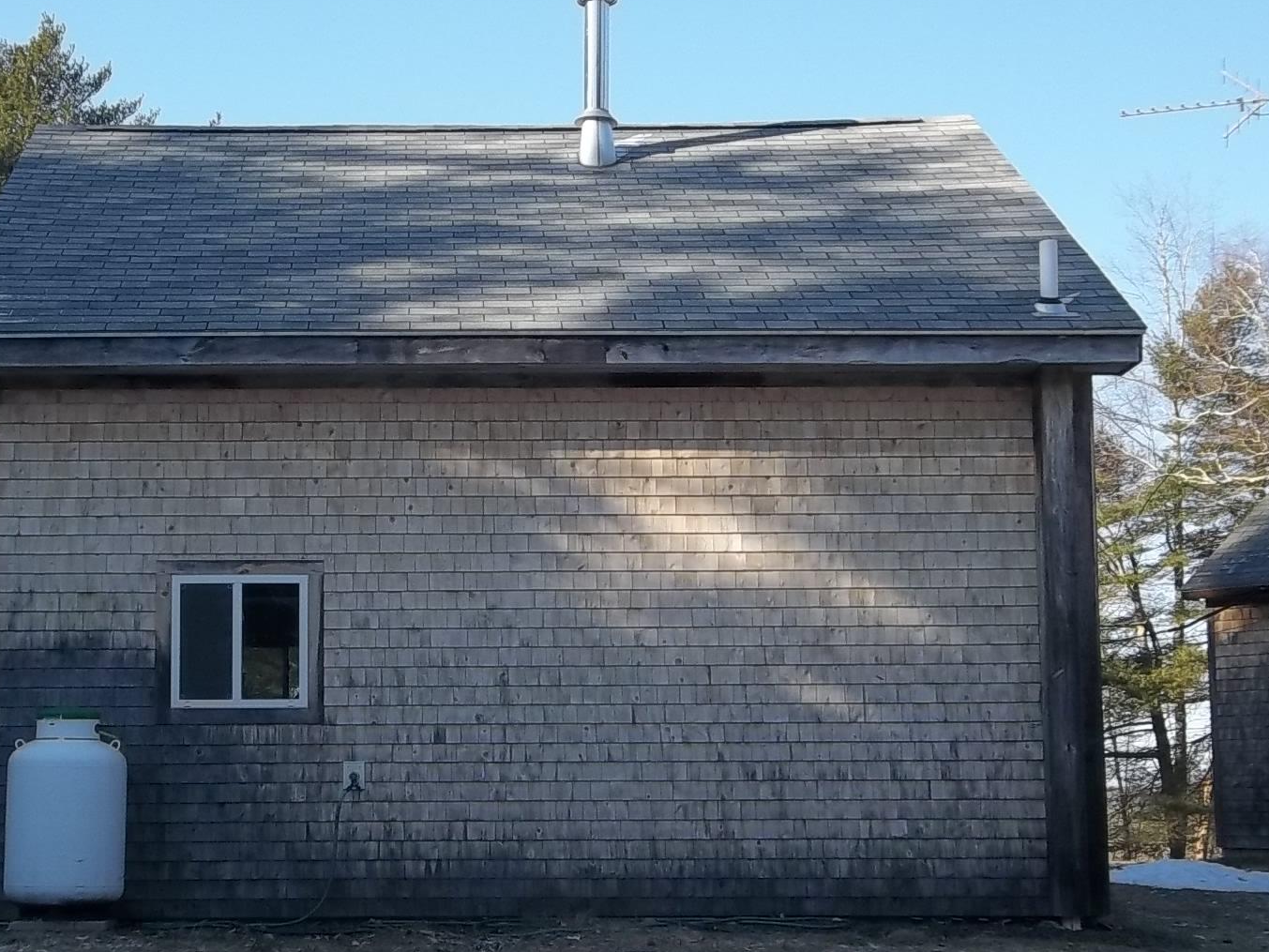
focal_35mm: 56
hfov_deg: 34.0
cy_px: 586
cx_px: 398
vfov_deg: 26.0
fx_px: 2053
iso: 80
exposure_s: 1/250
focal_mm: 6.6
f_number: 4
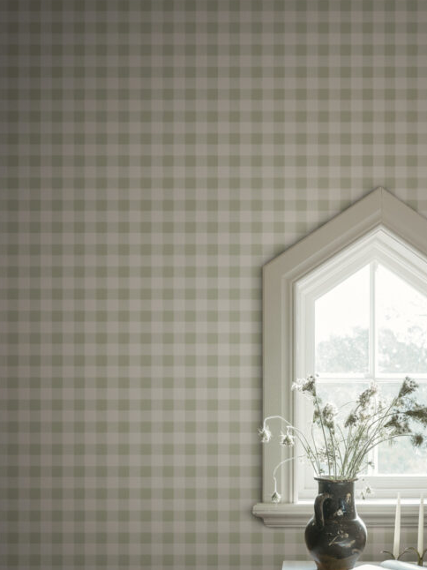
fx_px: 1103
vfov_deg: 28.8
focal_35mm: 67
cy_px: 365
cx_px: 260
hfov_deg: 21.9
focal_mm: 50
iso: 400
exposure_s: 1/100
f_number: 5
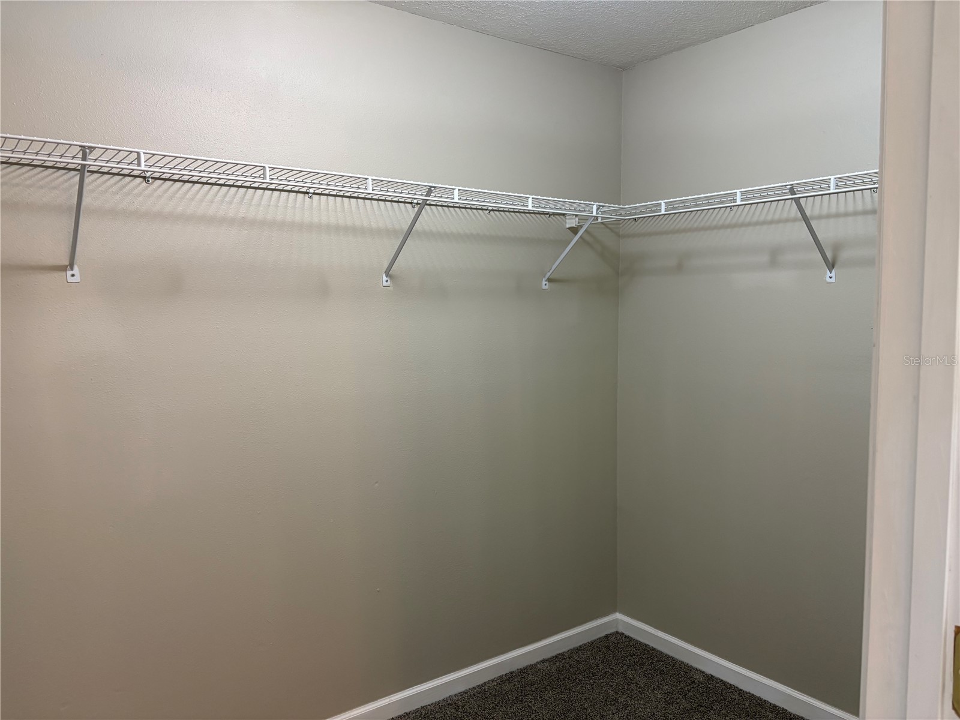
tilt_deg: -4.0
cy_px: 360
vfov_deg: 53.1
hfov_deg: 67.3
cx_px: 480
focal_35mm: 26
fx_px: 721
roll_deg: +0.9
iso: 160
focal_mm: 5.96
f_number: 1.6
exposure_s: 1/60
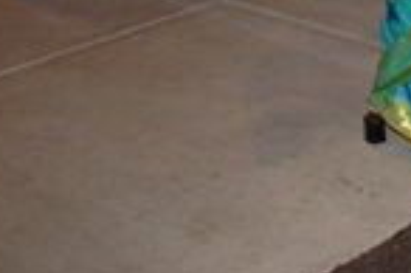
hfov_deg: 15.6
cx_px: 757
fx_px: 1266
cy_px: -187
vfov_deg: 11.6
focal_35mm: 111
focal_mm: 18
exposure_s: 1/60
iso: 400
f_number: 3.5
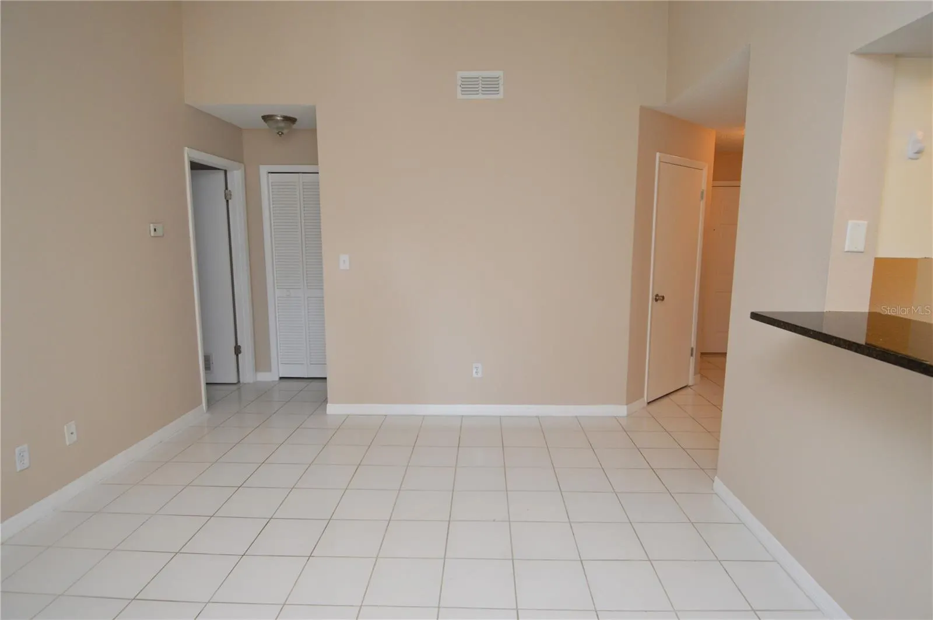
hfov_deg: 90.1
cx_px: 466
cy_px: 310
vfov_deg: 67.3
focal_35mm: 18
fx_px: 466
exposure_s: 1/60
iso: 500
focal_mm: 12
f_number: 4
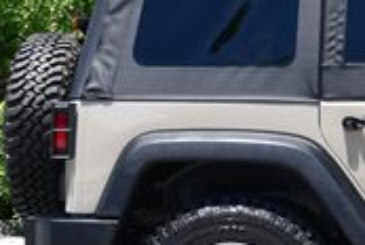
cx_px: 551
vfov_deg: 6.7
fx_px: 2102
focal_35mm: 207
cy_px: 44
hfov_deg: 9.6
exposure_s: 1/250
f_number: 8
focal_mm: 28
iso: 180
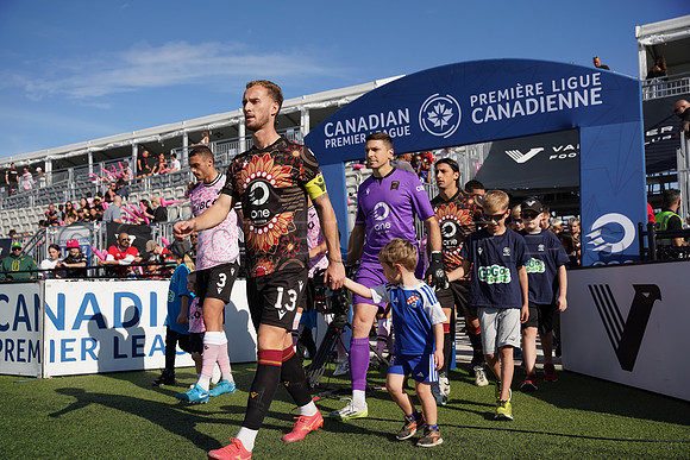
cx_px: 345
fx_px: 690
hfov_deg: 53.1
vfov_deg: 36.9
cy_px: 230
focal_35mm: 36
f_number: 4.5
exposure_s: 1/1250
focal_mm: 36
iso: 100
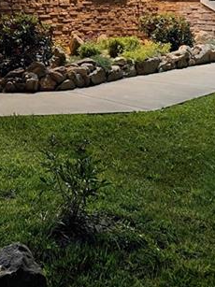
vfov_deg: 27.5
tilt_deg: +4.1
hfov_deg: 21.4
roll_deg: -0.6
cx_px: -20
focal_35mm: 65
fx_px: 539
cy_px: -21
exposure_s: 1/30
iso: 800
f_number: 1.8
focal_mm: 4.25
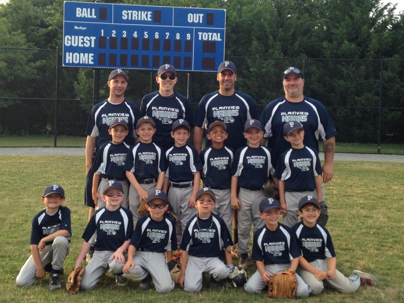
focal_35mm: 33
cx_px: 202
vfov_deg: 42.9
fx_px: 385
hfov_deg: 55.4
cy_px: 152
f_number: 2.4
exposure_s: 1/135
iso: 50
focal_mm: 4.12
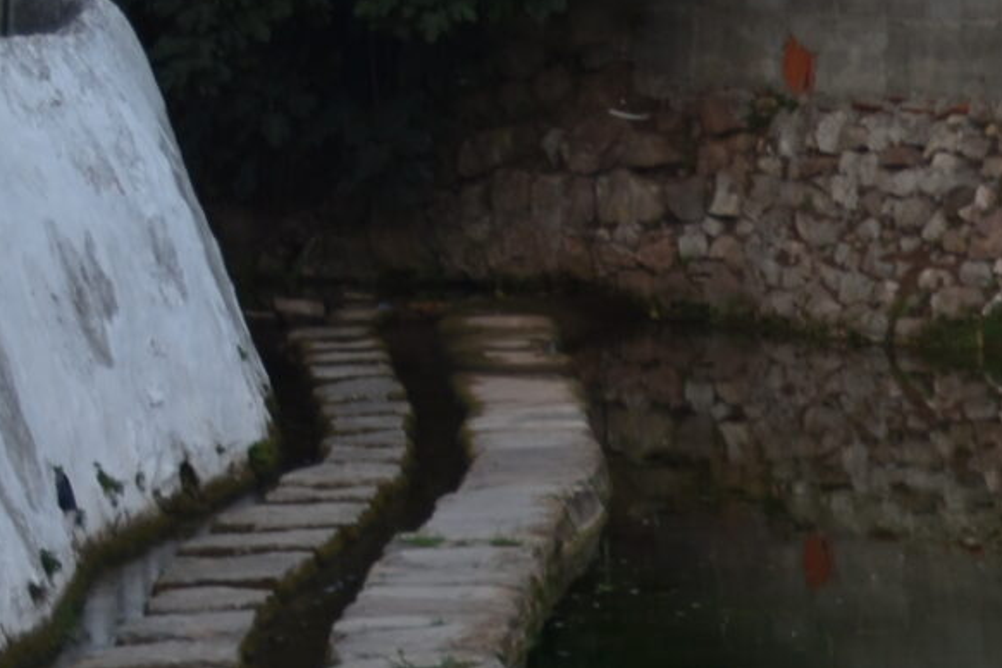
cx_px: 1260
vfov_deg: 6.5
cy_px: 826
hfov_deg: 9.6
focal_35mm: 211
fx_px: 5872
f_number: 4.2
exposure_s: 1/160
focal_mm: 32
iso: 160
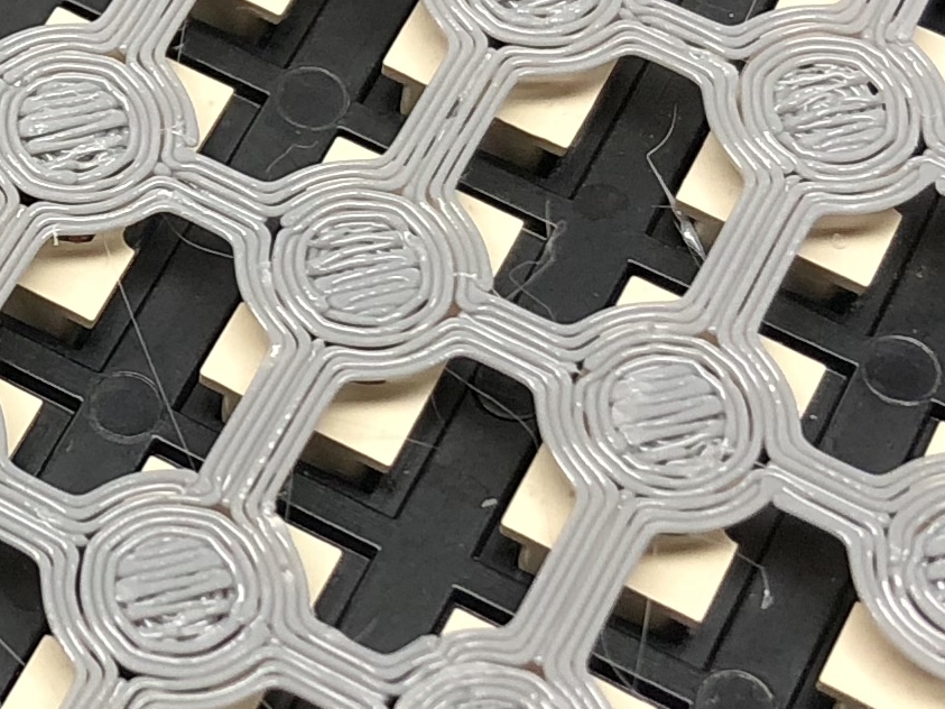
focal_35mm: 134
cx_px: -235
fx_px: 3658
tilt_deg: -59.4
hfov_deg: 14.2
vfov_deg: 11.0
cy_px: 213
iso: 32
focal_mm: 3.99
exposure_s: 1/30
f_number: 1.8
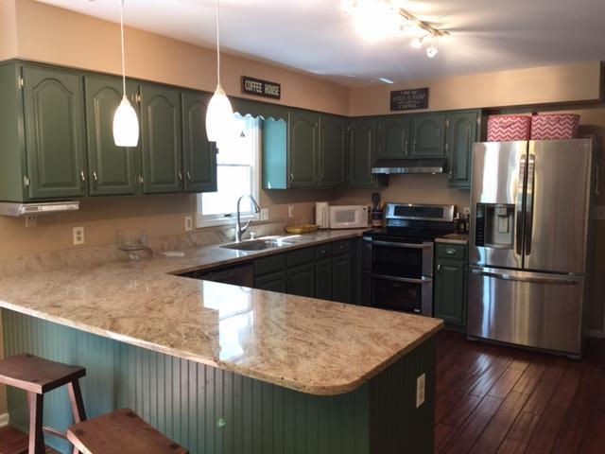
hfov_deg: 61.7
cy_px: 227
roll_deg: +0.0
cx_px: 302
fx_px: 507
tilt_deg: -5.8
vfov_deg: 48.2
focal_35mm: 29
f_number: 2.2
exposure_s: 1/15
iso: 32
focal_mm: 4.15
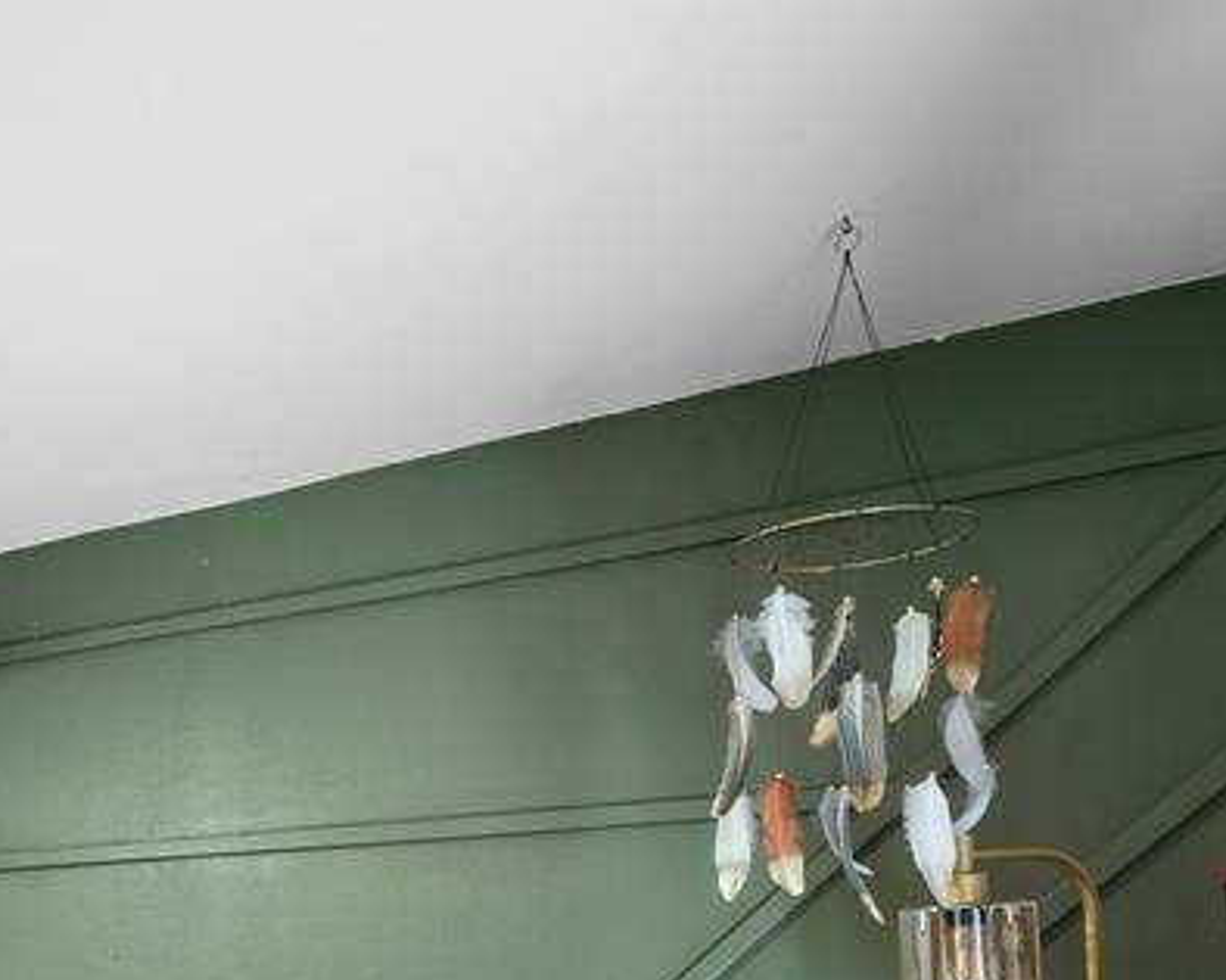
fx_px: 1415
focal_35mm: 39
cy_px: 1008
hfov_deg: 35.9
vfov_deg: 34.3
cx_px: -264
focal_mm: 16
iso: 400
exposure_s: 1/6
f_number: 10
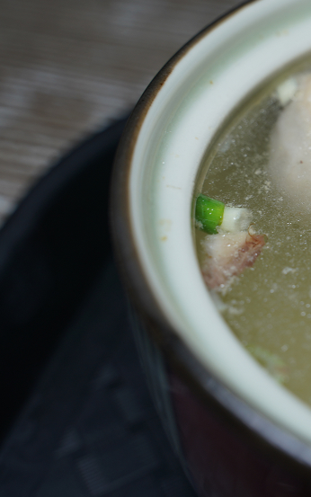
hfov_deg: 16.6
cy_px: 199
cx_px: 438
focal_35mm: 73
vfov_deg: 28.1
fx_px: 989
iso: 100
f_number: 5.6
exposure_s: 1/125
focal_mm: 33
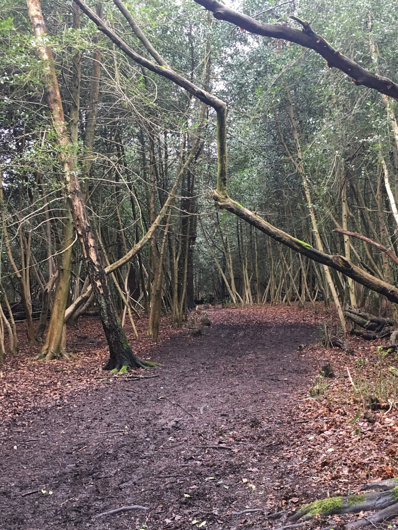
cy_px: 305
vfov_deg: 45.6
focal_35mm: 41
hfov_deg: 34.9
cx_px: 250
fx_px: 629
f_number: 2.2
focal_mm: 4.15
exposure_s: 1/33
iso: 64
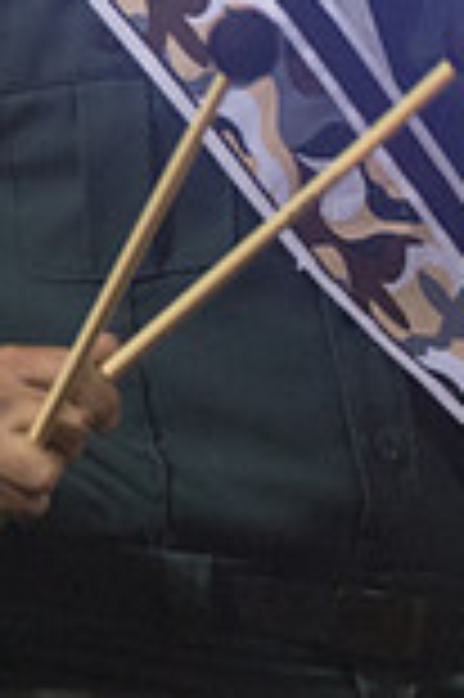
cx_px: 370
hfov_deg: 3.0
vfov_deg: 4.6
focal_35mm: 452
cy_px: -167
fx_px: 8758
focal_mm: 92
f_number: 4.5
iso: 3200
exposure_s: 1/160
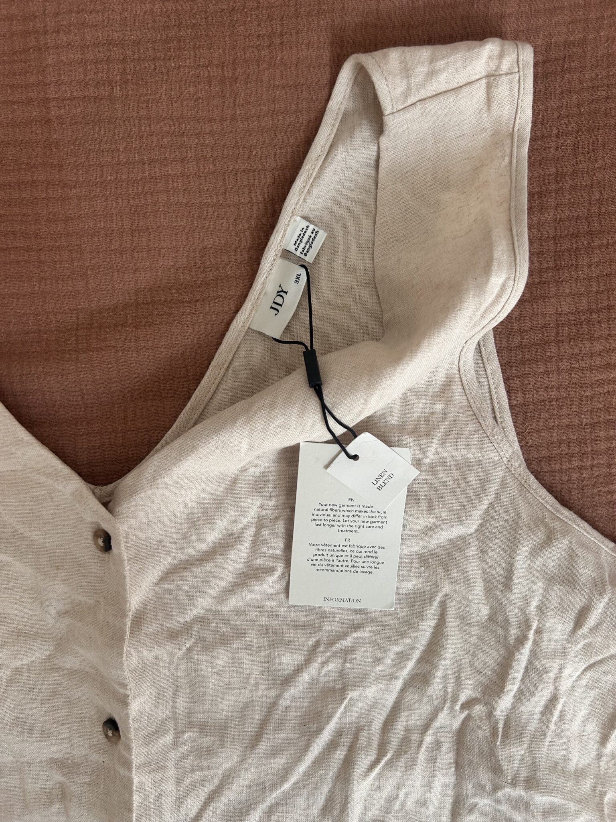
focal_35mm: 26
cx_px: 308
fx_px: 617
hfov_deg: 53.1
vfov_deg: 67.3
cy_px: 411
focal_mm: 5.7
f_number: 1.5
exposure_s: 1/121
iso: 80
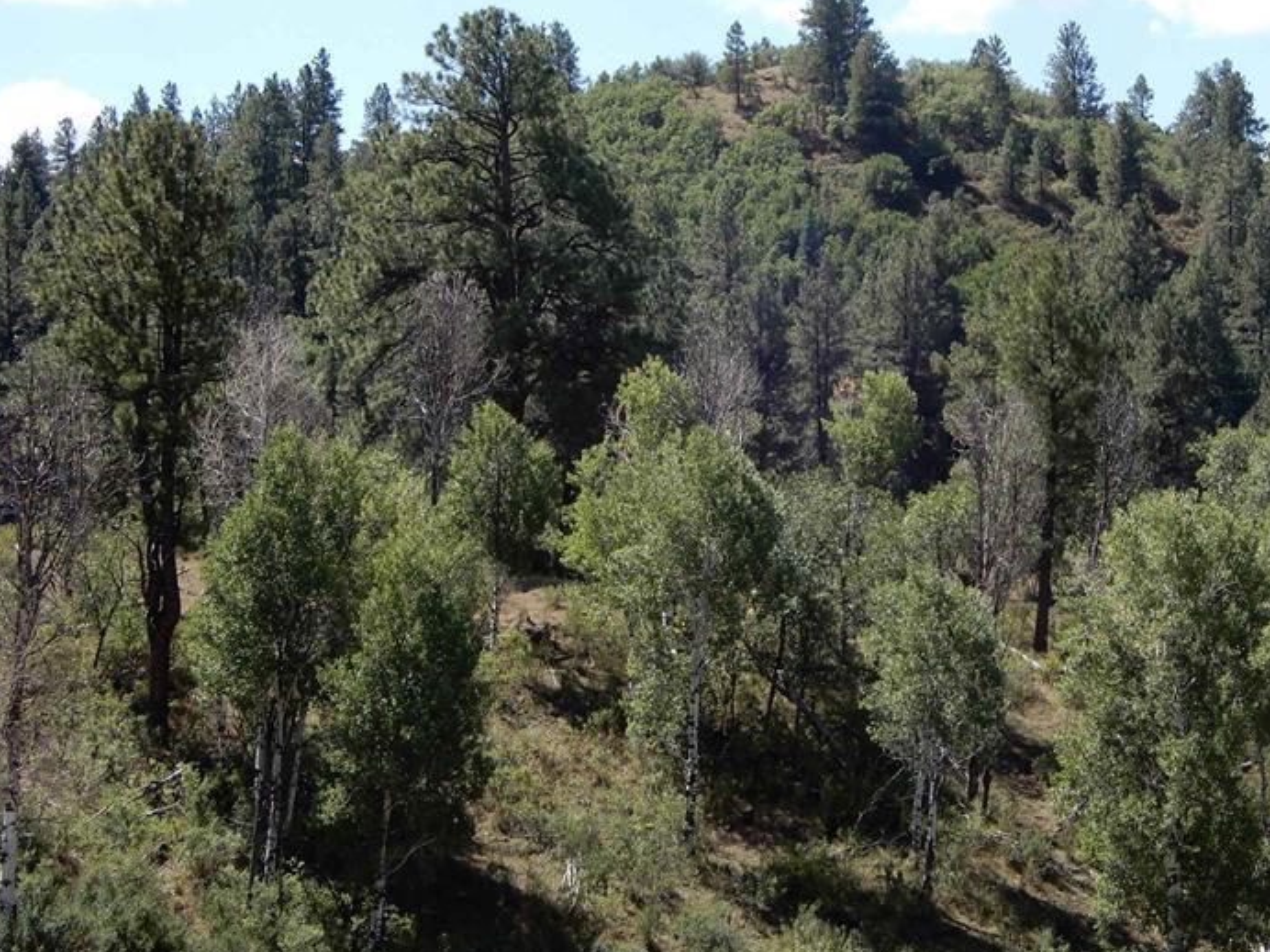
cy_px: 347
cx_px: 833
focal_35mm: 114
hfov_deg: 17.2
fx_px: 4182
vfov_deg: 13.0
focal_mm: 13.7
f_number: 4.5
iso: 80
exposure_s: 1/400
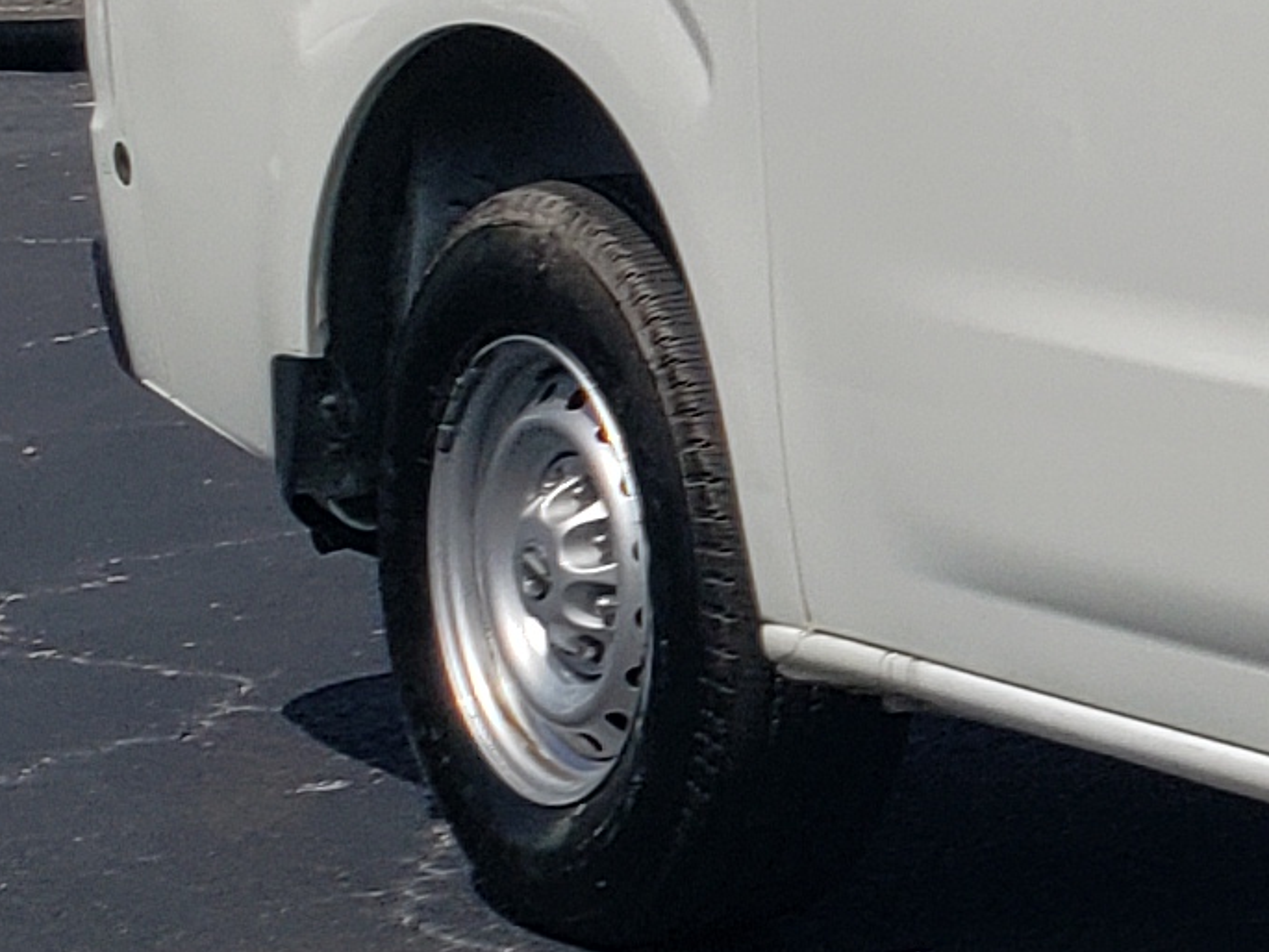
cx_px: 3018
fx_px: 5610
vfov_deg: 9.7
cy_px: 185
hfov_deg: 11.0
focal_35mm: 153
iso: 50
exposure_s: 1/3967
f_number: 2.4
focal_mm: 4.3
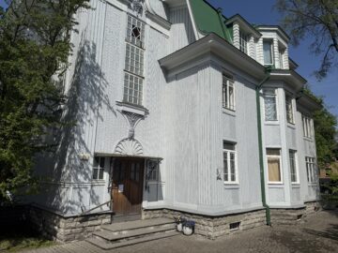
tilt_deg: +12.1
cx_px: 169
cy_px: 126
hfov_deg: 71.6
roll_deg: -1.5
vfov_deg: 56.8
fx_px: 234
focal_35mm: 24
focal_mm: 6.76
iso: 80
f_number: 1.78
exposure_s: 1/10309
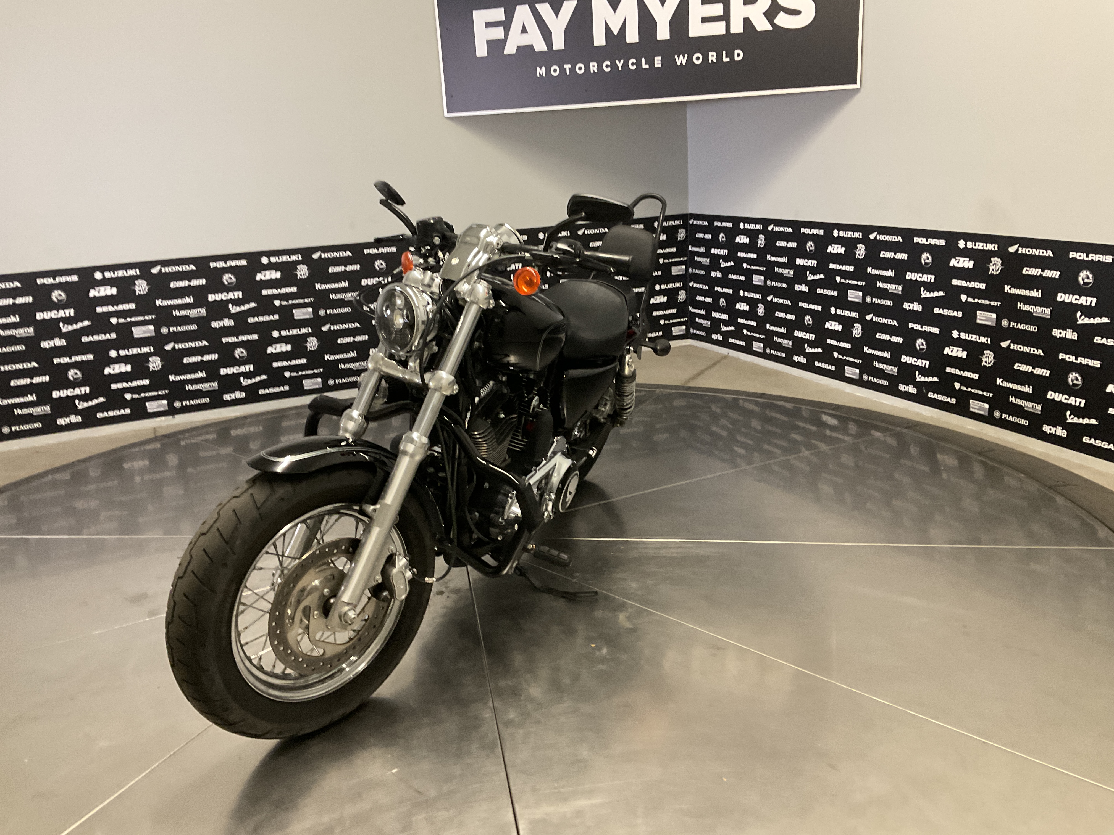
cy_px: 418
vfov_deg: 48.2
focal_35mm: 29
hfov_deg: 61.7
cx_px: 557
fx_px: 933
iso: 200
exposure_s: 1/40
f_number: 1.8
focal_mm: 3
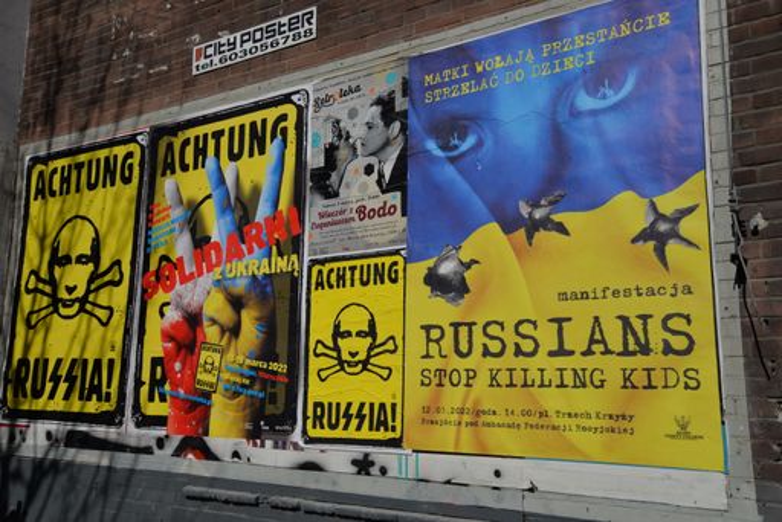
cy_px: 261
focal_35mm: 35
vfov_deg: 37.9
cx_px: 391
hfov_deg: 54.4
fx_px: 761
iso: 100
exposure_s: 1/500
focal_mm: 35
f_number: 11
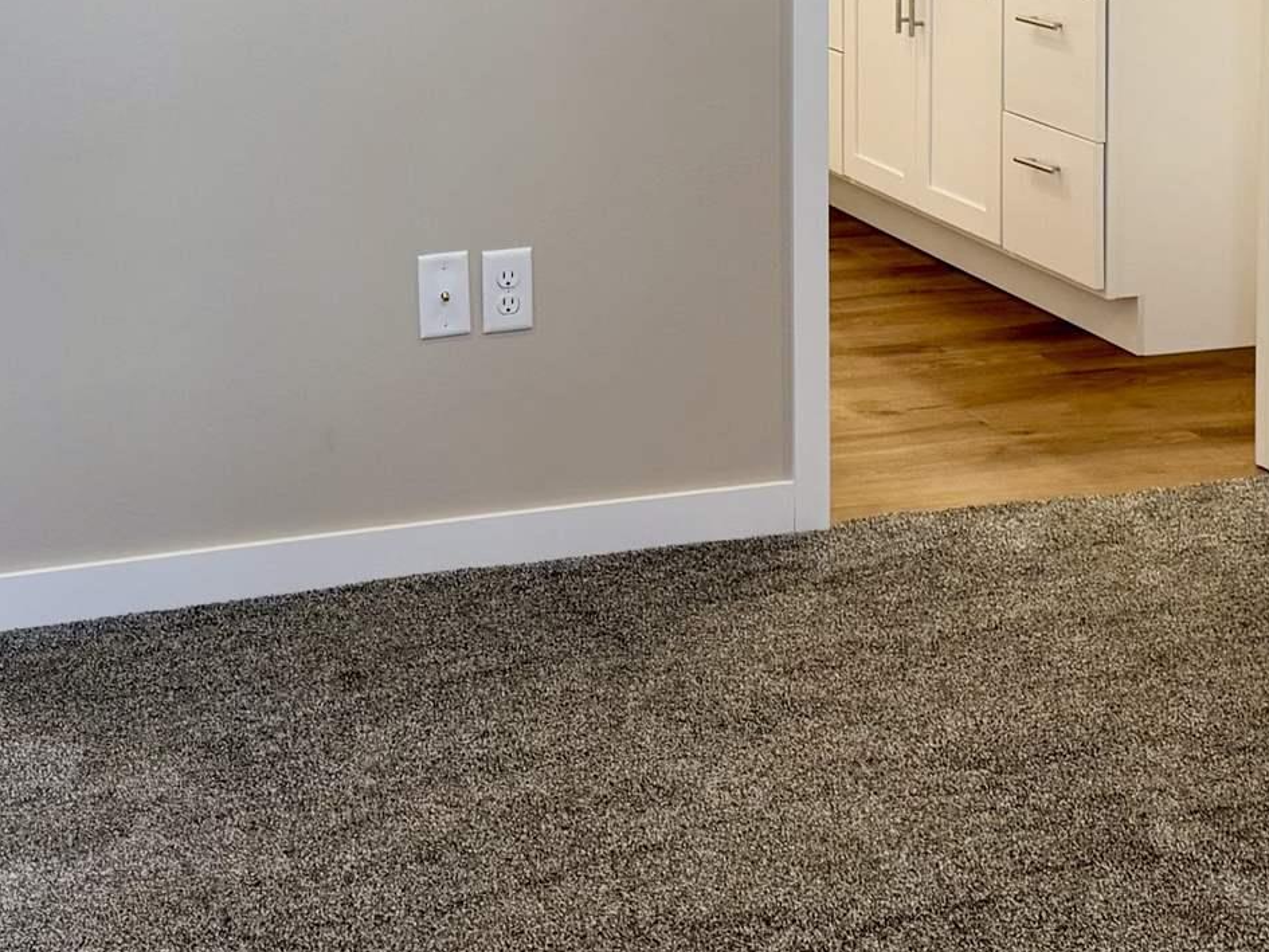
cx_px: 599
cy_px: -158
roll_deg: +0.9
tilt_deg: -5.0
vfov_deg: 18.1
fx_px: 2860
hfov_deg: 25.0
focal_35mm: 78
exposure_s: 1/120
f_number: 1.78
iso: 125
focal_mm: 6.76
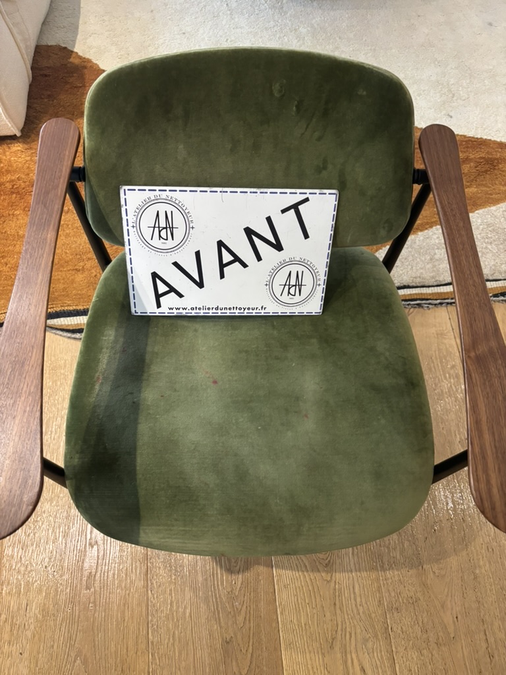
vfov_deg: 67.3
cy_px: 338
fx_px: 507
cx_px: 253
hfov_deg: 53.1
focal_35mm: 26
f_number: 1.6
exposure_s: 1/50
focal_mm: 5.96
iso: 250
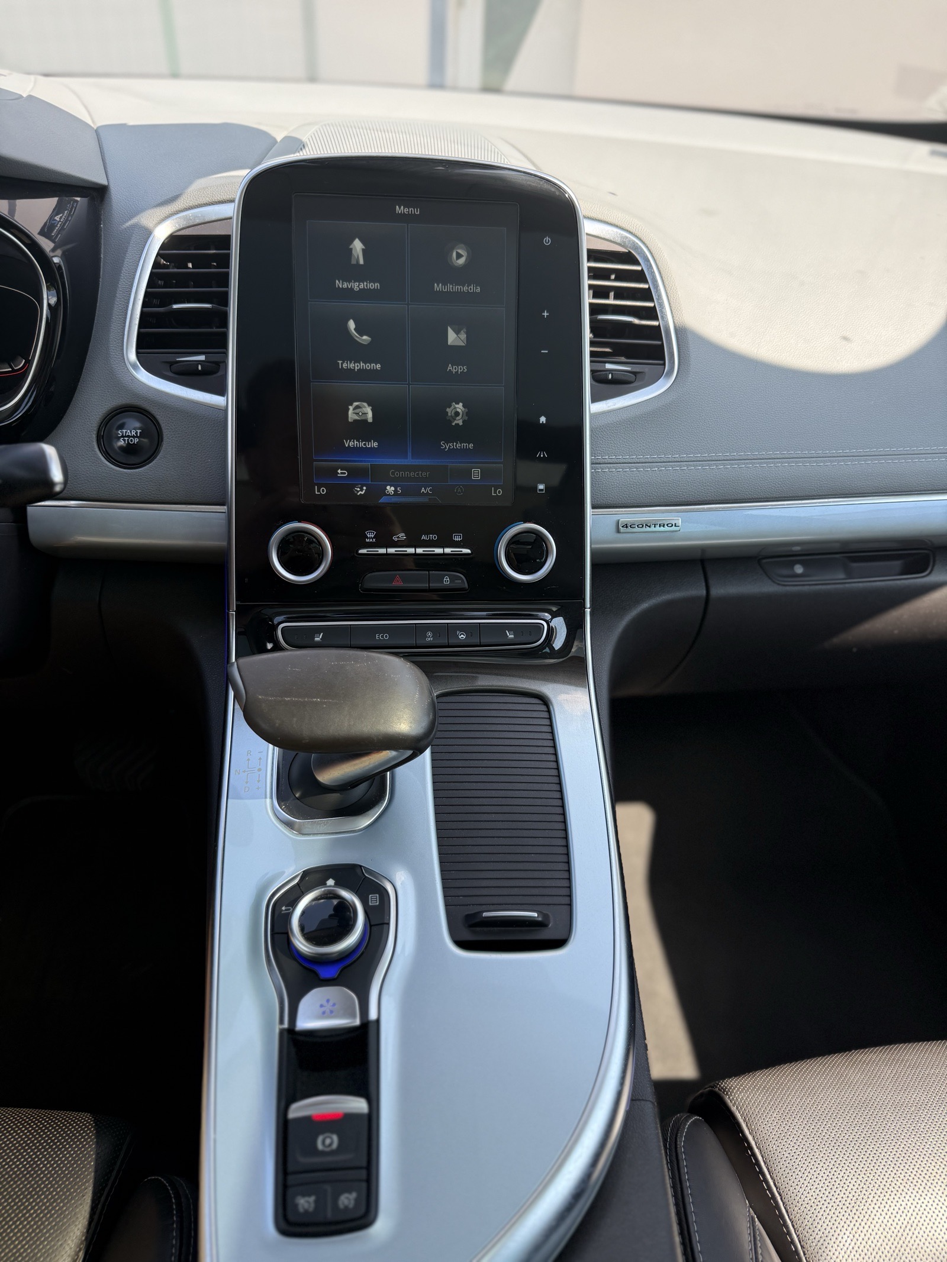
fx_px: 875
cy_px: 631
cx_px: 474
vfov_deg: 71.6
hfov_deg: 56.8
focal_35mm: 24
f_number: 1.78
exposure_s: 1/715
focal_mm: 6.76
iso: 100
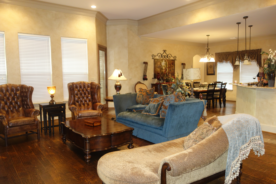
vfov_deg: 46.4
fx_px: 215
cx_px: 138
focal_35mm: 28
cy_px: 92
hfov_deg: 65.5
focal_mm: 10.4
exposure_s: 1/30
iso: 500
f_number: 1.8
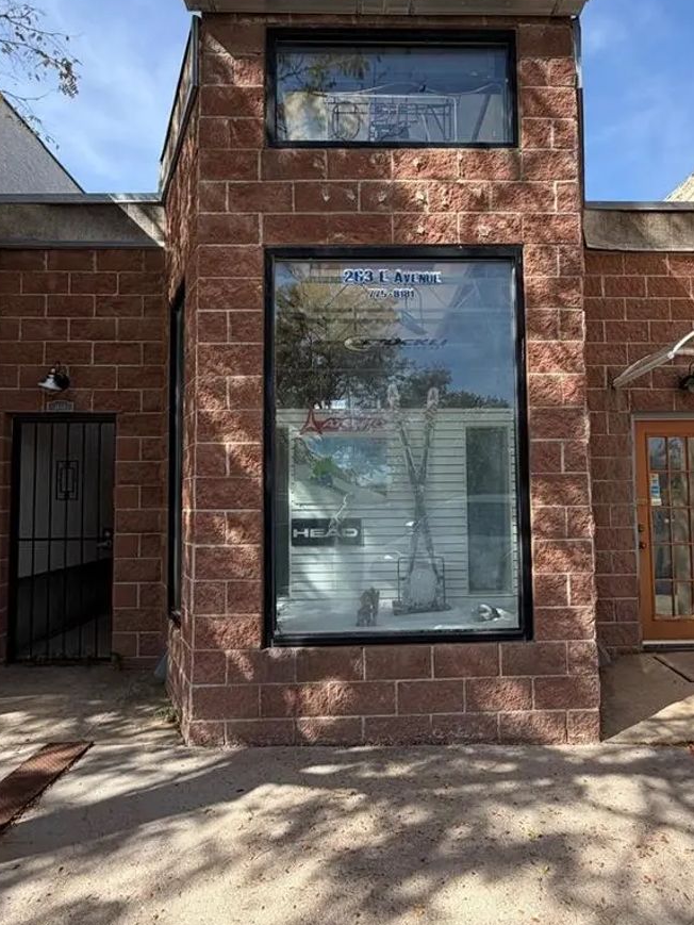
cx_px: 377
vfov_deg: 76.4
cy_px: 472
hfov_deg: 61.0
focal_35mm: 22
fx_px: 588
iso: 40
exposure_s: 1/717
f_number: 2.2
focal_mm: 2.22
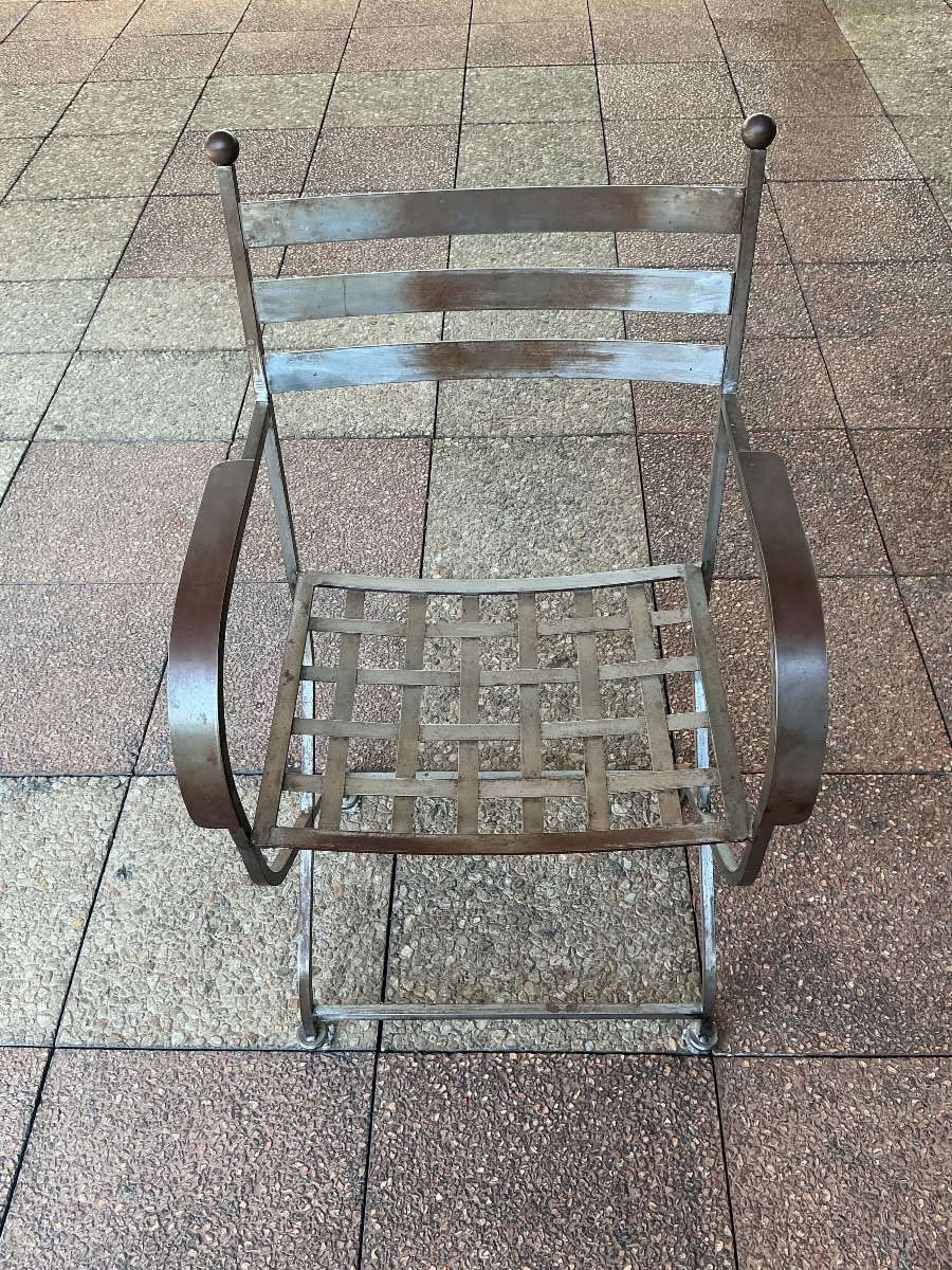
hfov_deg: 48.2
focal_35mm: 29
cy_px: 635
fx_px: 1063
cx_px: 476
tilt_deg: -47.9
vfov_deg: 61.7
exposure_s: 1/120
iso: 25
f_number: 1.8
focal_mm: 3
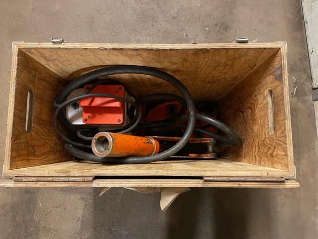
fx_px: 239
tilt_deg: -84.1
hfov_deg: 67.3
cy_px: 120
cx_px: 159
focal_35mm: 26
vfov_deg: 53.1
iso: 500
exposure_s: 1/50
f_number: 1.6
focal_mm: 4.2
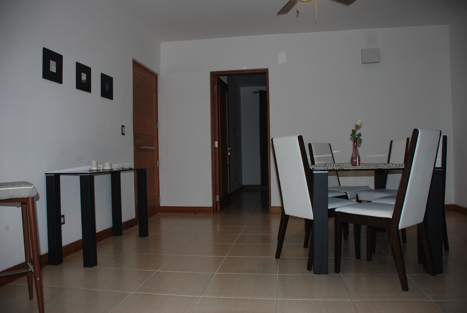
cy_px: 156
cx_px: 234
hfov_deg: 67.3
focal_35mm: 27
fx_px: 351
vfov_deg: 48.0
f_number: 3.5
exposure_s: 1/60
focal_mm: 18
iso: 200
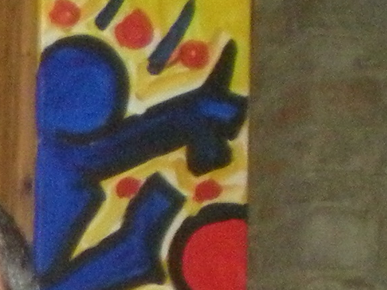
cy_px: 408
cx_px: -503
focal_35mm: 215
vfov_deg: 6.8
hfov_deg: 8.5
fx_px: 2404
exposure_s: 1/60
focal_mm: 6.3
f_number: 3.1
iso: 471
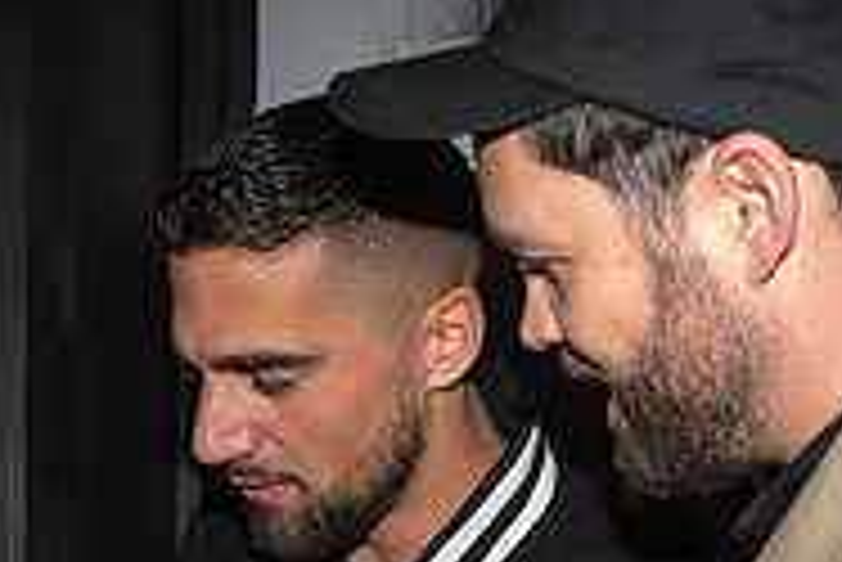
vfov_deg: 15.3
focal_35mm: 87
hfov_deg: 23.3
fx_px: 2036
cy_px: 614
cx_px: 365
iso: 320
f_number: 5
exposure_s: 1/160
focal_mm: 28
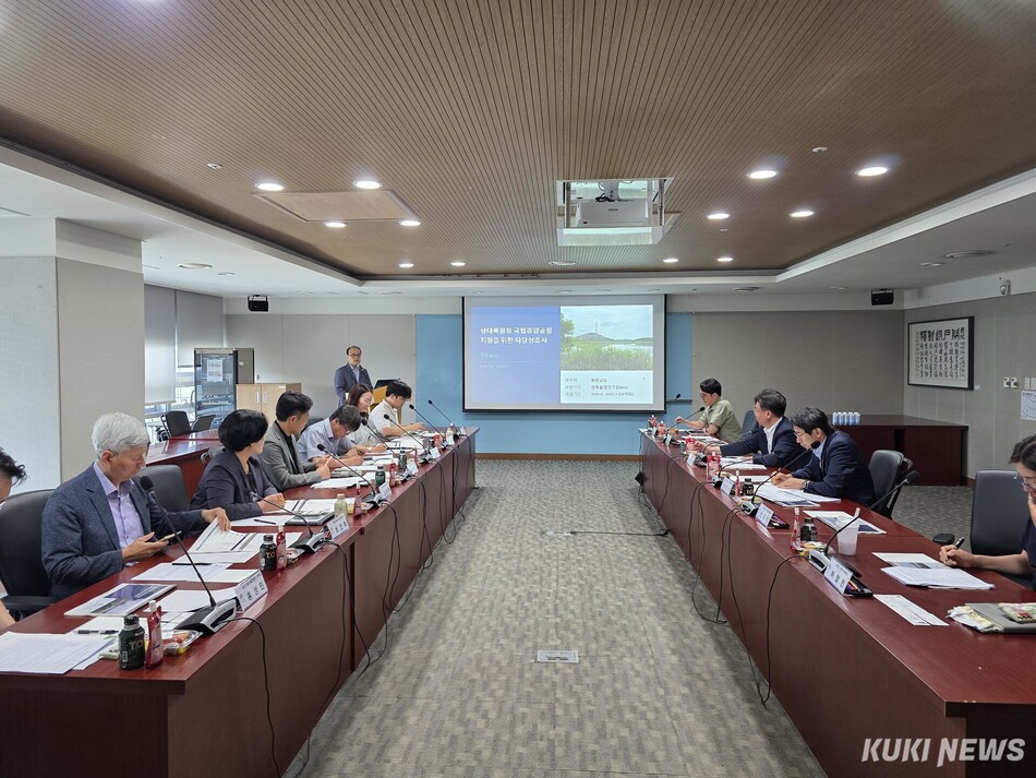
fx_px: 689
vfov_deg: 58.9
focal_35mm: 23
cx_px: 518
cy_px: 389
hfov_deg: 73.9
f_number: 1.7
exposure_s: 1/120
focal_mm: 6.3
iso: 200
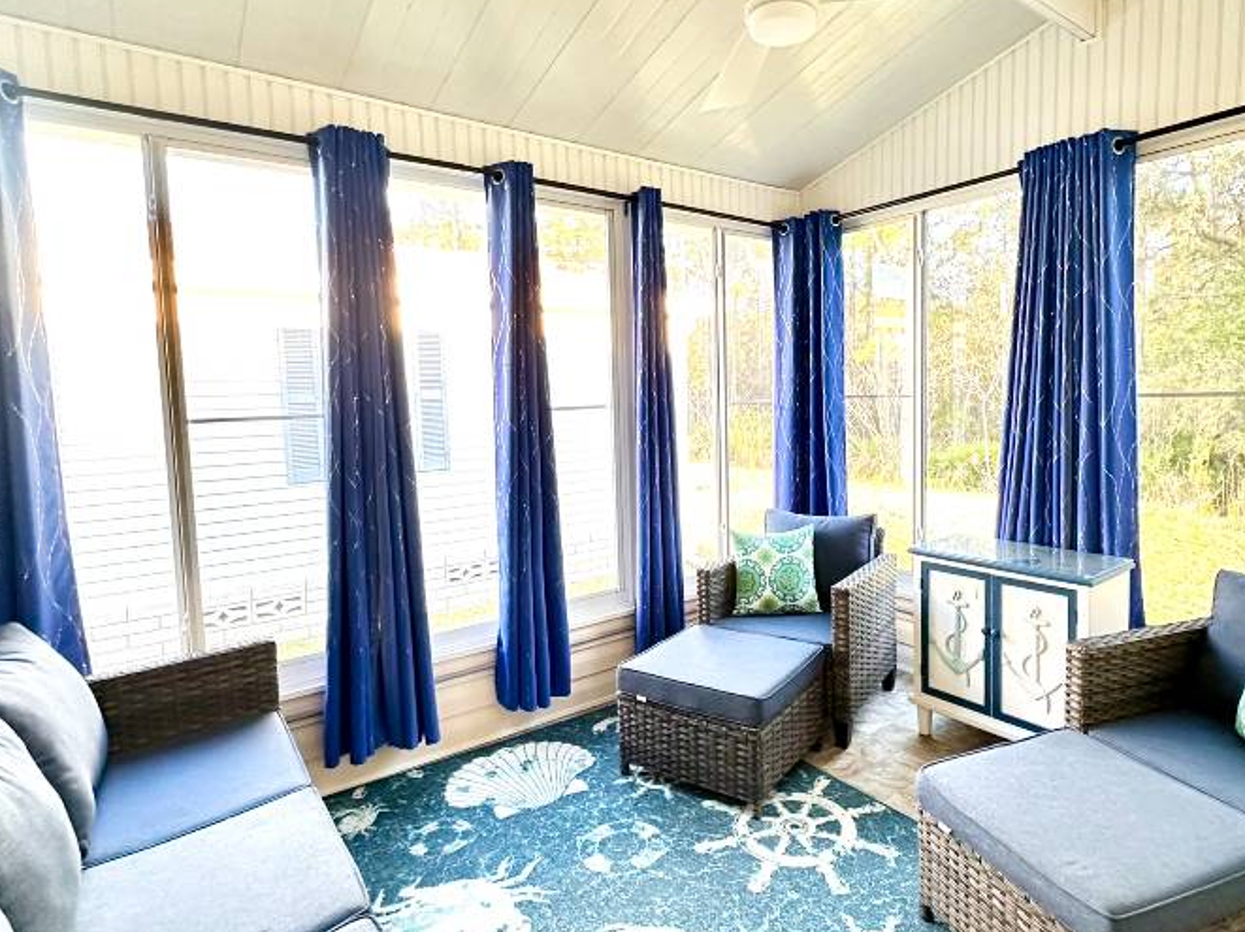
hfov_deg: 87.2
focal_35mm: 18
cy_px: 551
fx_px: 647
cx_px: 712
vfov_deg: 70.9
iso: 500
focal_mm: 2.22
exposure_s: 1/60
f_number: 2.2
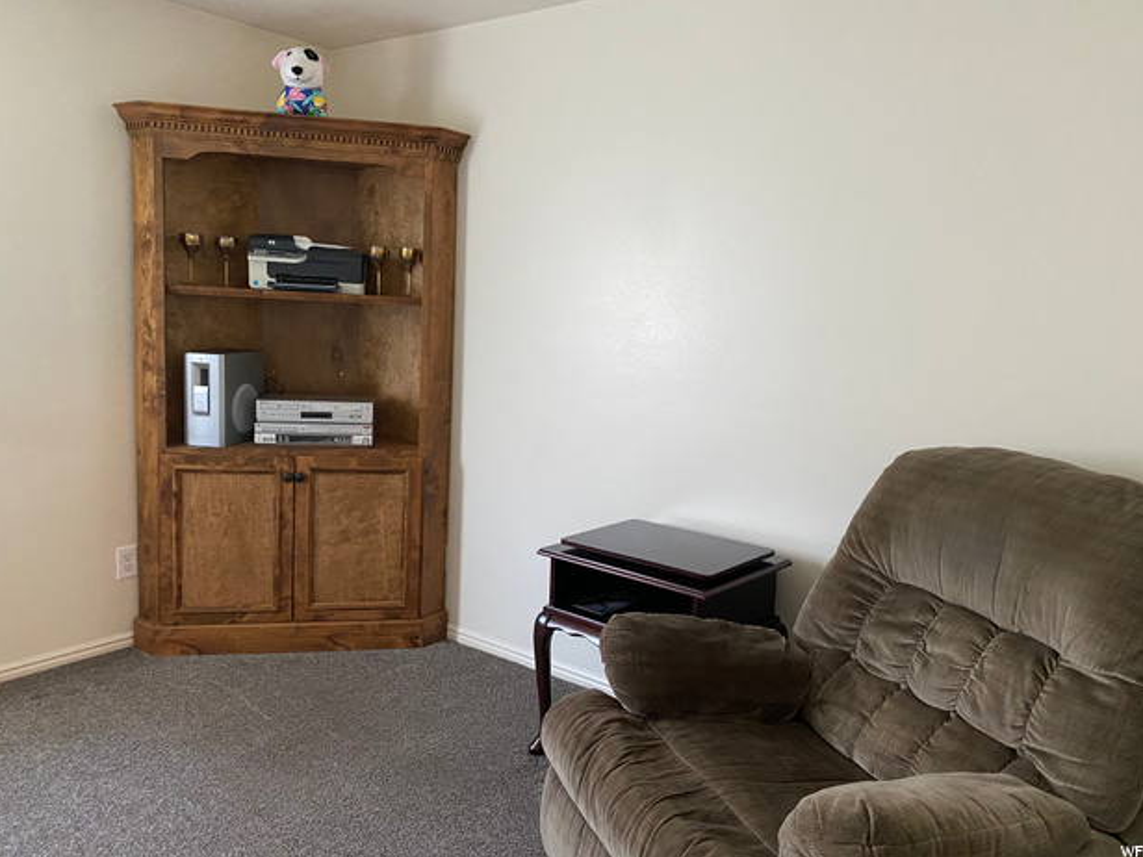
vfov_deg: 51.3
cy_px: 414
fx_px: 892
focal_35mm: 27
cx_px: 586
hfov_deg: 65.3
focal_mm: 4.25
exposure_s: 1/60
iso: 400
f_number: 1.8
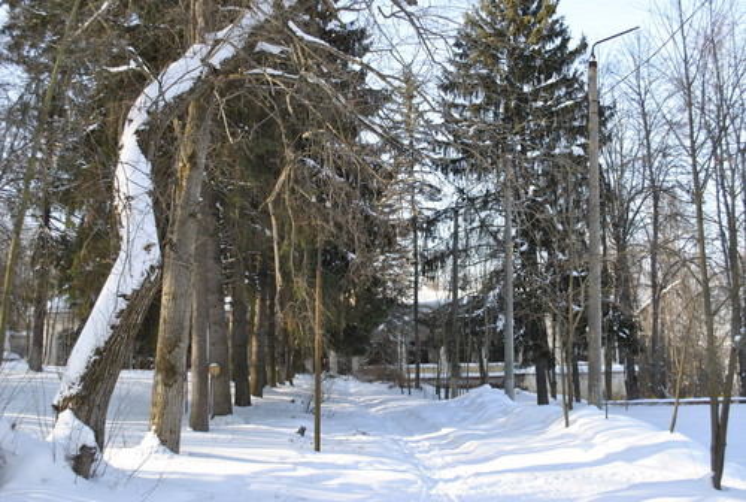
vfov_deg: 37.1
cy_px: 251
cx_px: 373
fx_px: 748
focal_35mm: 36
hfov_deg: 53.0
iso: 100
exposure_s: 1/125
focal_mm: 24
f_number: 5.6
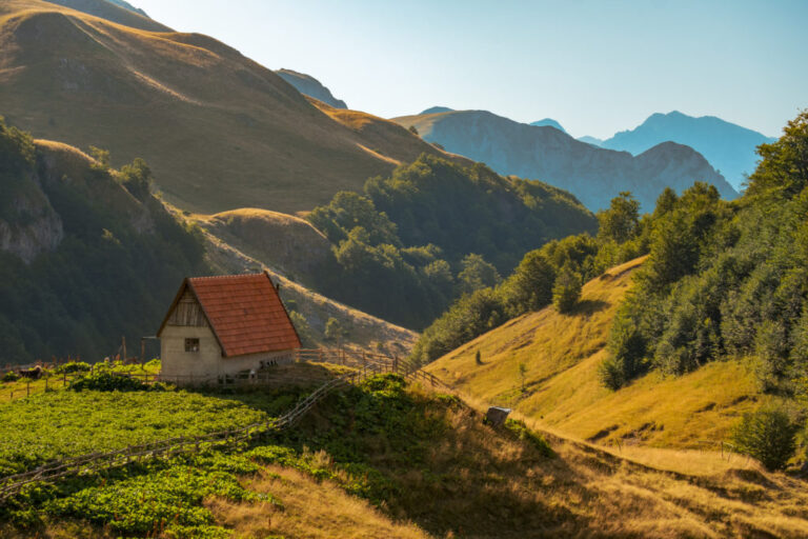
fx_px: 1683
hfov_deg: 27.0
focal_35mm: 75
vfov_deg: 18.2
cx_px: 404
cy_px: 270
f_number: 8
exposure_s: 1/150
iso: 160
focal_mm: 50
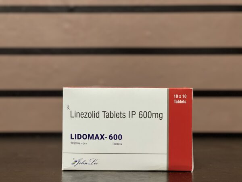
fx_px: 538
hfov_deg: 25.3
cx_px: 121
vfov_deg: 19.1
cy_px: 91
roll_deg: +0.3
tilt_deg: -0.2
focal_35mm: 77
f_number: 2.8
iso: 160
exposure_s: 1/33
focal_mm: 9
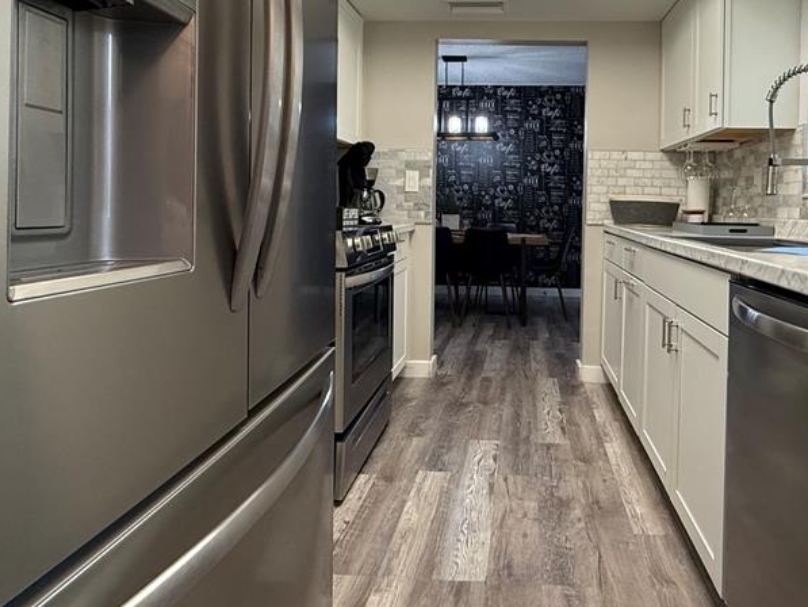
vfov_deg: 55.7
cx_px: 502
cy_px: 206
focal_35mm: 24
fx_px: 560
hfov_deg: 70.5
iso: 320
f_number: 2.2
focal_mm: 2.22
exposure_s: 1/120
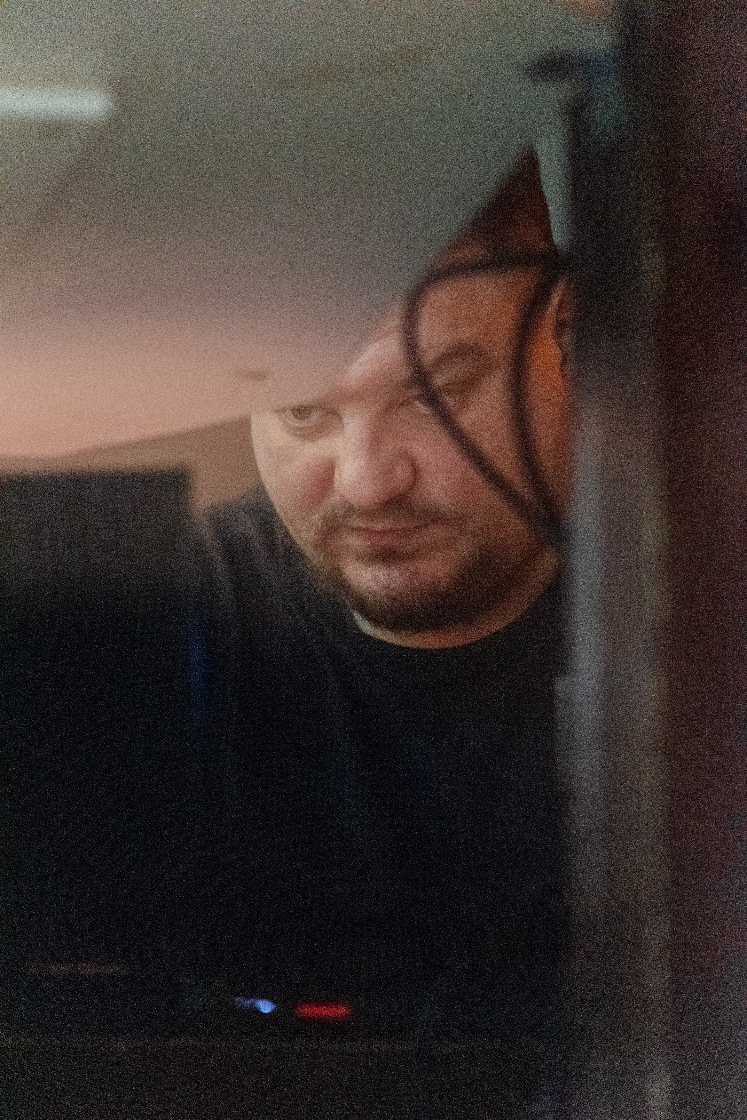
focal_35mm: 200
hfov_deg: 6.9
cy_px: 560
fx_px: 6220
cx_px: 374
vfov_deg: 10.3
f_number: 4
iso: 12800
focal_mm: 200
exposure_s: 1/160
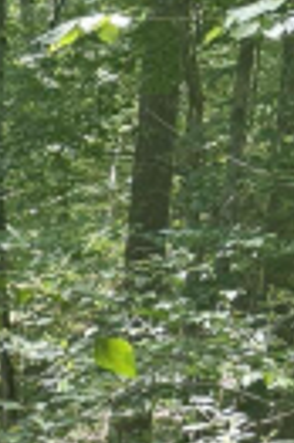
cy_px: 861
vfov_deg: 13.9
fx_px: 1560
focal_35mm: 127
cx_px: -446
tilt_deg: -13.9
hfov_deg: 9.4
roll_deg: -2.6
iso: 160
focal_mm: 6.76
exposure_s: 1/121
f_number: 1.78
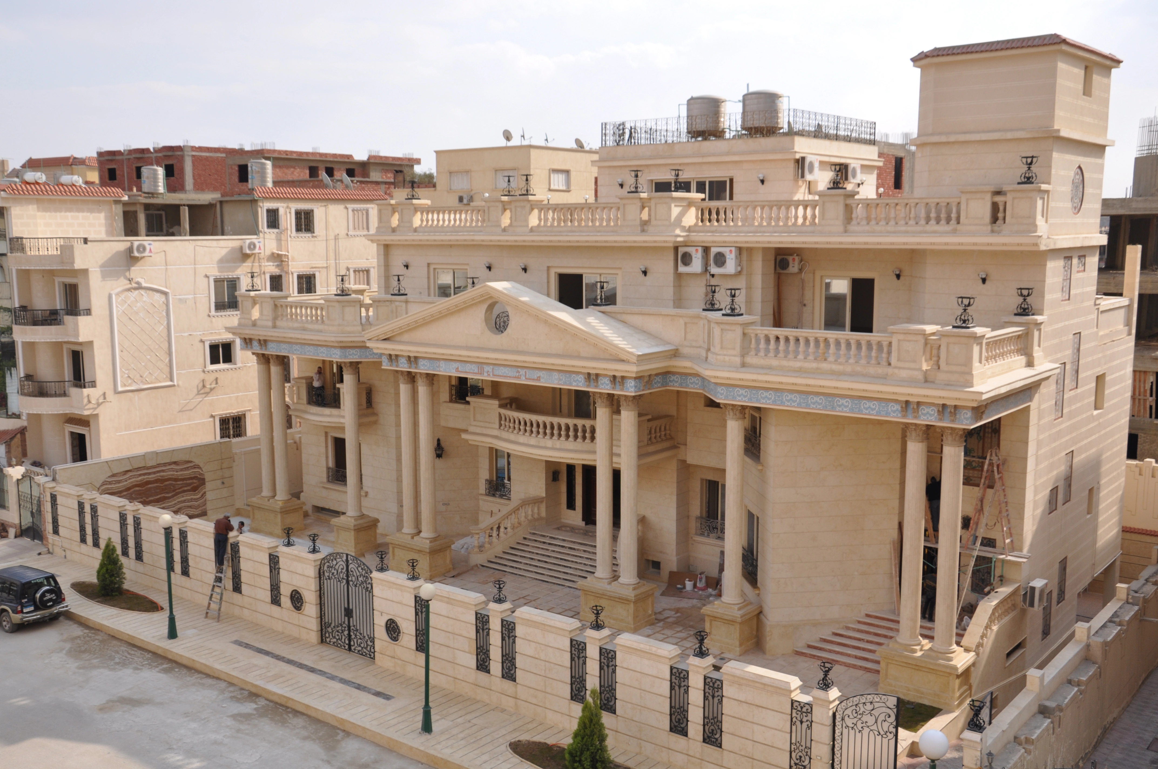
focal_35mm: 36
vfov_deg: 36.8
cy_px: 384
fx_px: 1157
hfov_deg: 53.2
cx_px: 579
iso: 200
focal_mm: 24
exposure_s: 1/320
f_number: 9
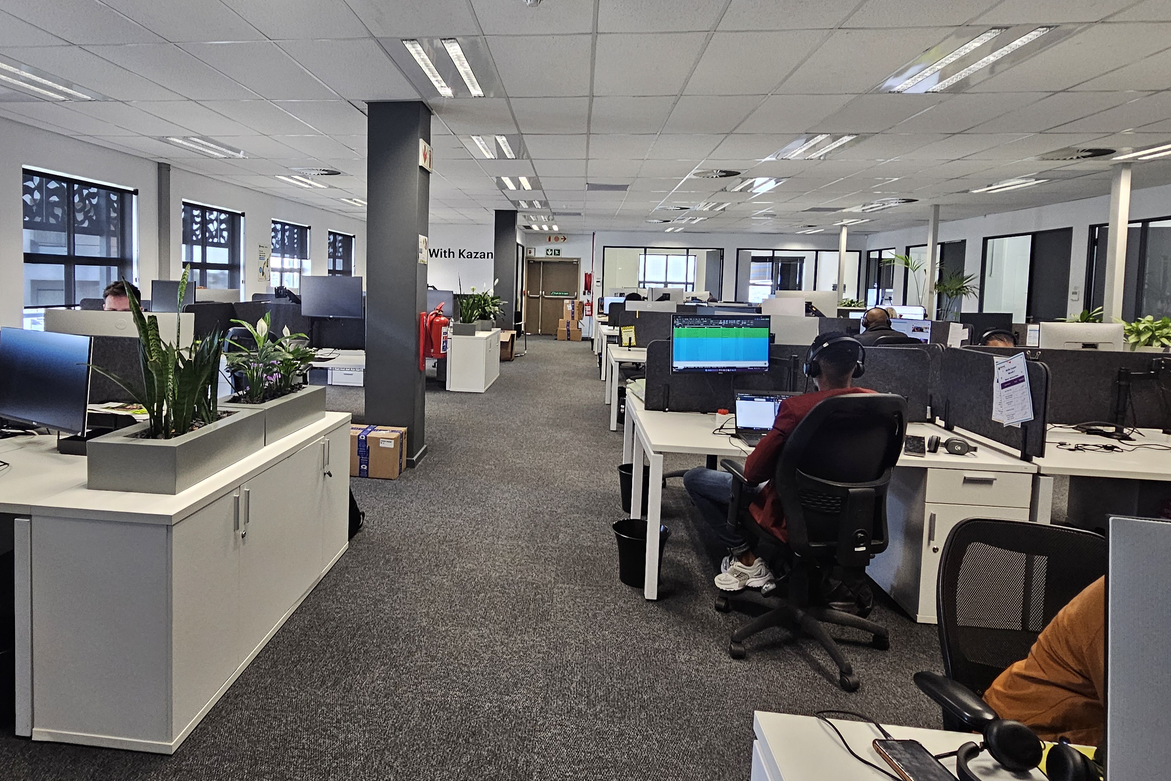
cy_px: 312
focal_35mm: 19
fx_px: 618
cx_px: 495
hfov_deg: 86.2
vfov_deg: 64.0
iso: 250
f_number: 2.2
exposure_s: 1/60
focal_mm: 2.2
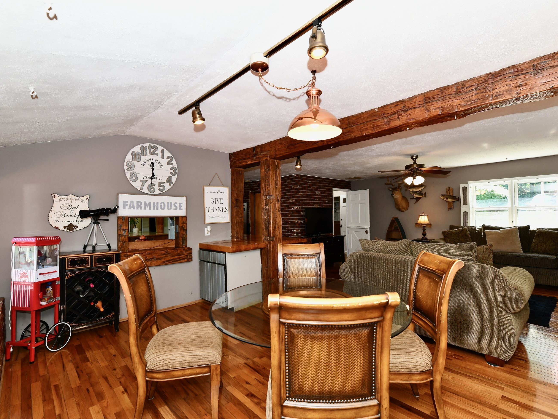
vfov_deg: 78.0
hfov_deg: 94.5
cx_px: 279
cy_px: 221
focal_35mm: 16
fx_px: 258
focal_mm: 14
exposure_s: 1/60
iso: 640
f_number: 6.3
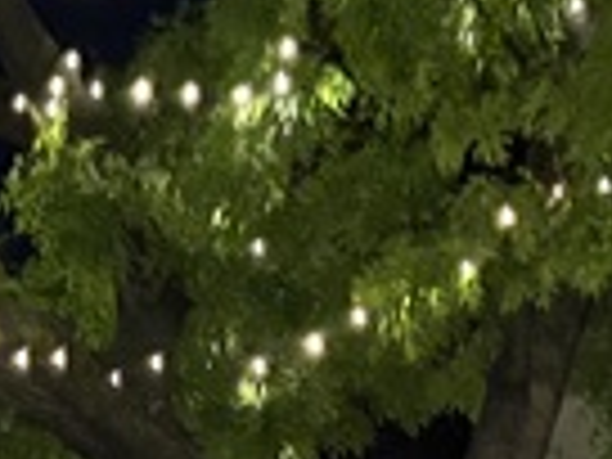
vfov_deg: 6.9
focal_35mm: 196
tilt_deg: +12.9
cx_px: -603
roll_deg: +2.5
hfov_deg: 9.5
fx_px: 3465
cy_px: 1305
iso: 500
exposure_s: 1/30
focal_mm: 5.96
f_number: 1.6
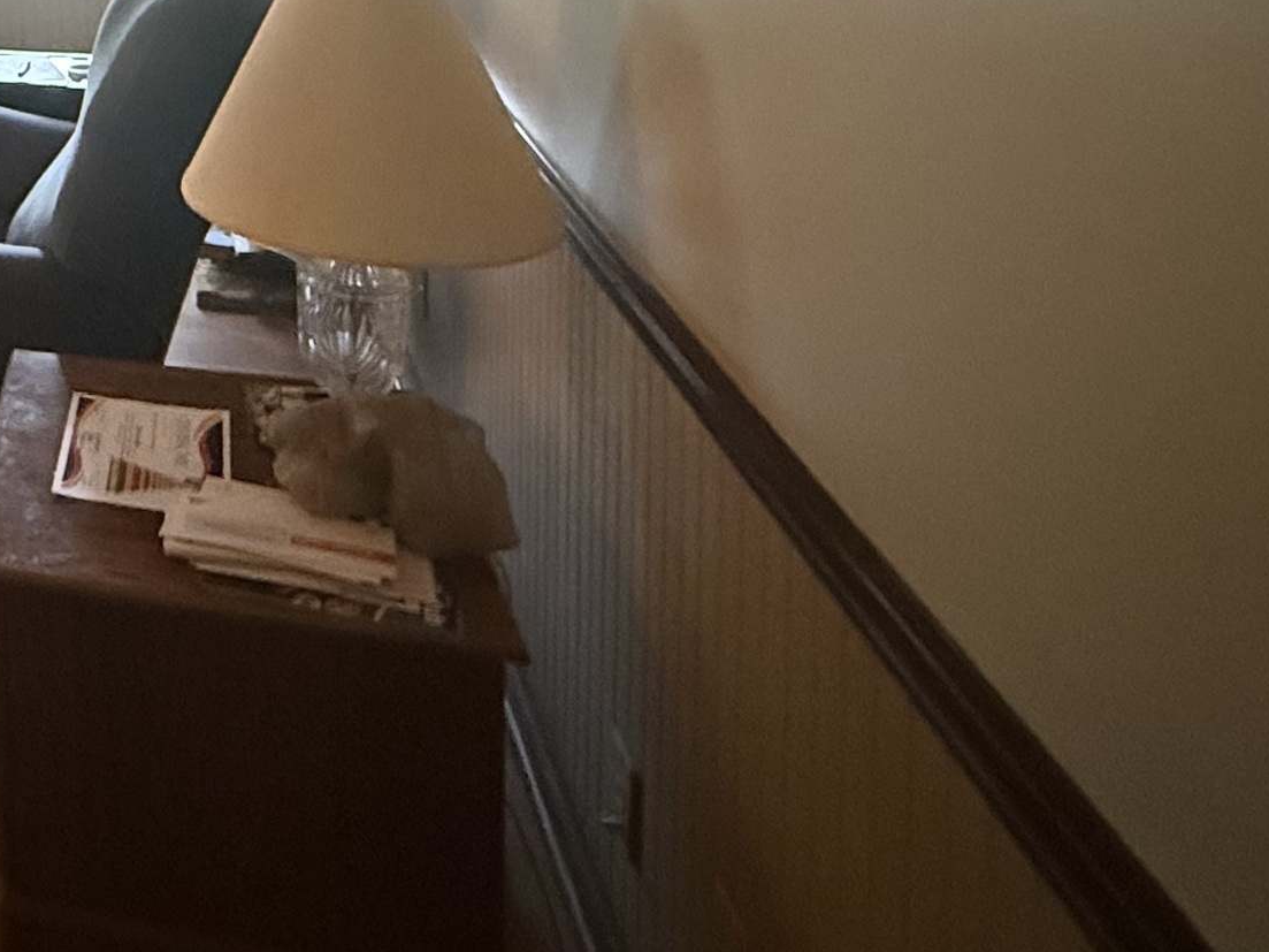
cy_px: -198
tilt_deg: -3.5
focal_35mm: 39
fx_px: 1430
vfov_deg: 30.9
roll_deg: +1.7
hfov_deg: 35.6
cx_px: -309
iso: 1000
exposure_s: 1/60
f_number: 2.2
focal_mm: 2.22
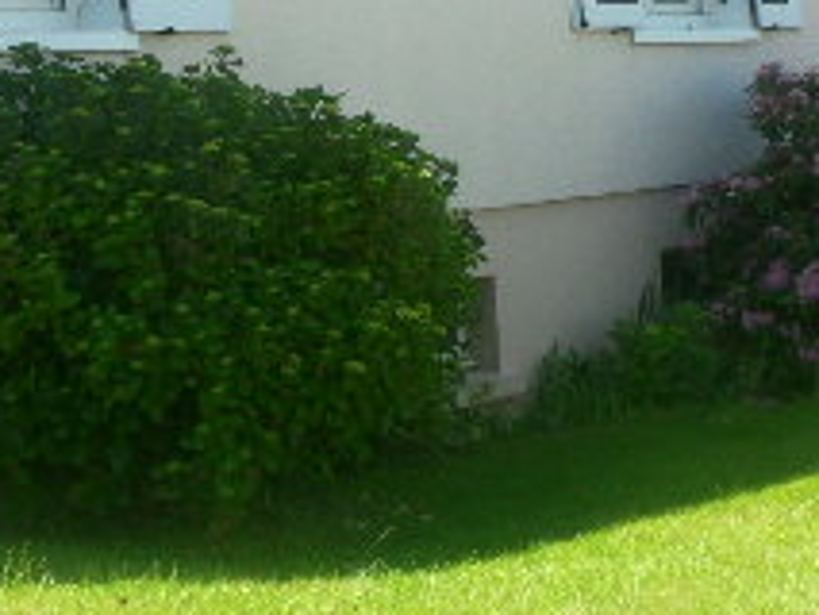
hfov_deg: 26.8
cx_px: 265
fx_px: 1704
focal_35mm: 72
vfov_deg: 20.2
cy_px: 115
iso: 80
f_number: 4.6
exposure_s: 1/250
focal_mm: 3.9
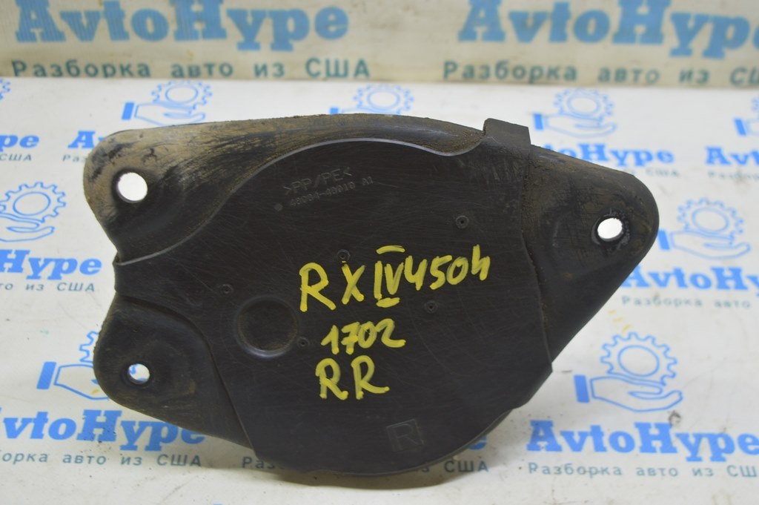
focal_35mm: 51
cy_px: 252
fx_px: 1074
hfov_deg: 38.9
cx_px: 380
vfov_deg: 26.4
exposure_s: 1/20
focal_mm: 34
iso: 400
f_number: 5.6
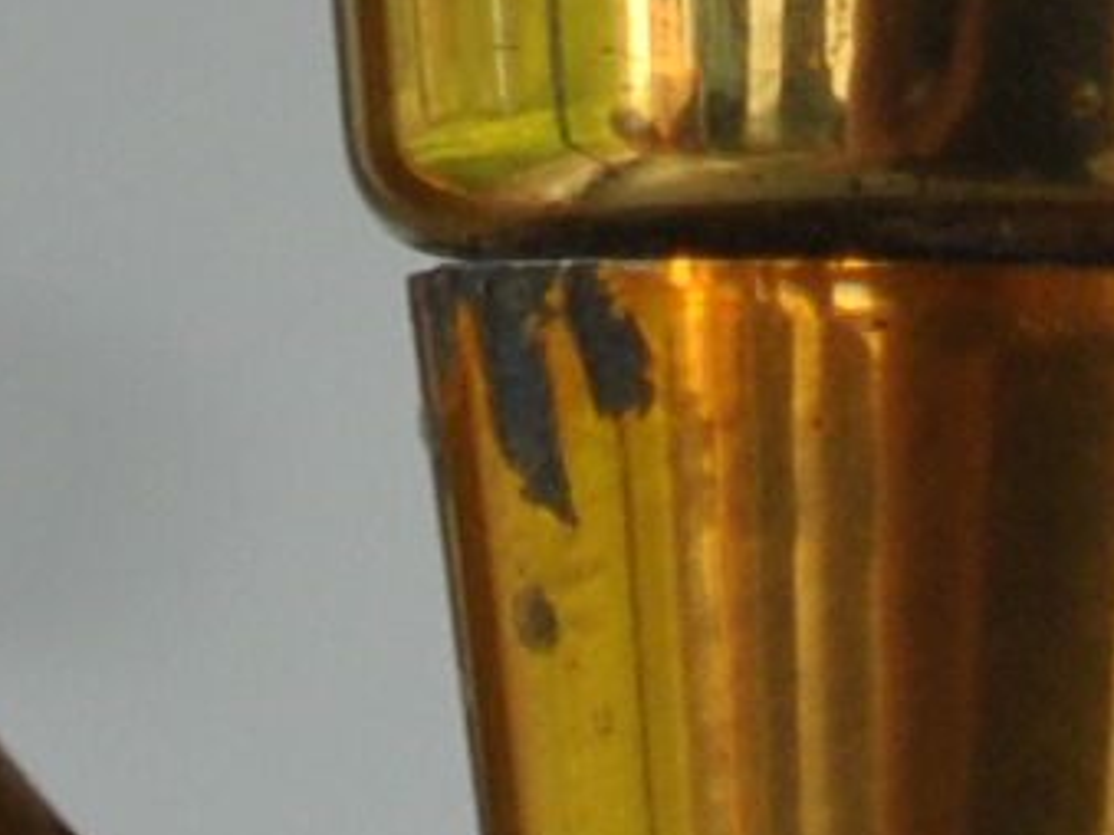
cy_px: -2982
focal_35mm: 594
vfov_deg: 2.4
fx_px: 19109
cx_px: 1071
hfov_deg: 3.3
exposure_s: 1/125
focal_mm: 36
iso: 200
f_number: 5.6
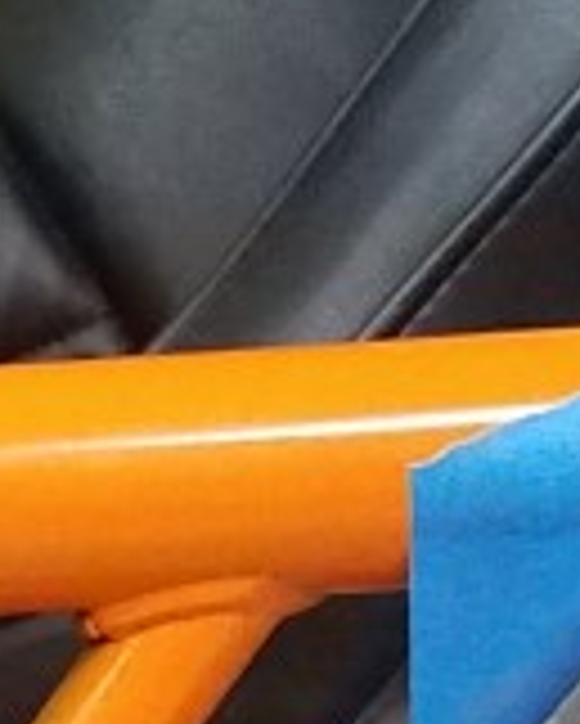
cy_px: 1073
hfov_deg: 6.3
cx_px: -836
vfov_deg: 8.0
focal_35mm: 236
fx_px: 5059
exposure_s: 1/40
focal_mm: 4.2
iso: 160
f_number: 1.7
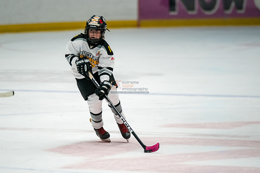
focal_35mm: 399
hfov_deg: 5.2
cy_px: 82
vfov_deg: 3.4
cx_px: 105
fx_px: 2884
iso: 3200
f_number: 3.2
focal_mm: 300
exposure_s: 1/1250
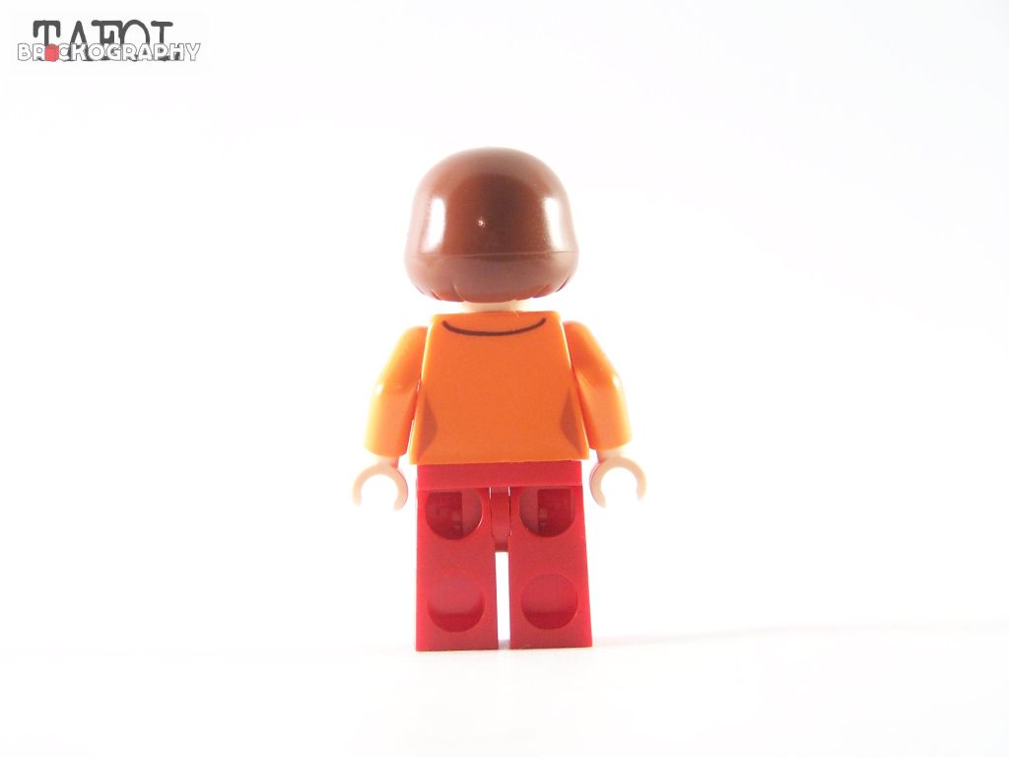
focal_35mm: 117
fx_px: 3410
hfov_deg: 16.8
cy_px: 378
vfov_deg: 12.7
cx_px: 504
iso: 200
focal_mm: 19.4
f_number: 3.2
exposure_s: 1/20
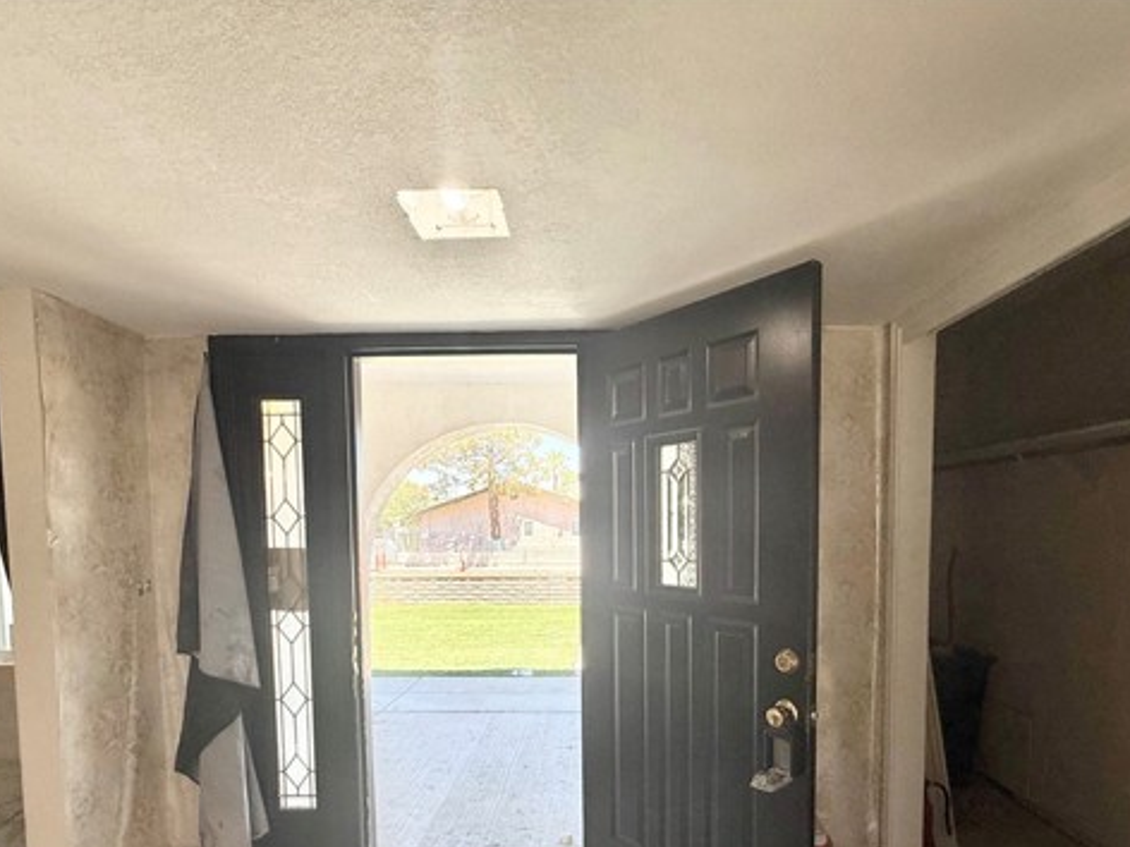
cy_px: 567
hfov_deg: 84.6
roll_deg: +0.4
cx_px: 582
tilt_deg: -2.5
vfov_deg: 66.8
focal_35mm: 19
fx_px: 620
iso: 50
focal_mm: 2.22
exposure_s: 1/206
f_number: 2.2
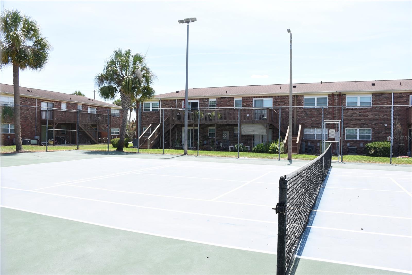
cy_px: 138
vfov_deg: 47.9
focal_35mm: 27
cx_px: 206
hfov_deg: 67.4
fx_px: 309
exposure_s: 1/200
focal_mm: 18
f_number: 7.1
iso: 100
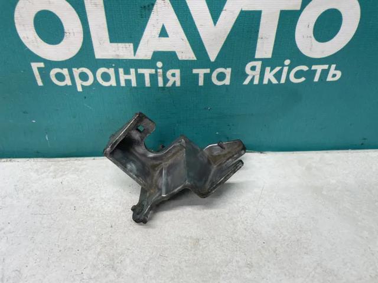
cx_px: 189
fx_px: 284
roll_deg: +0.2
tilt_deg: -36.8
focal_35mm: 26
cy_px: 142
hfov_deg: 67.3
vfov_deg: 53.1
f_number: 1.6
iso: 100
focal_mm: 4.2
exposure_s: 1/100
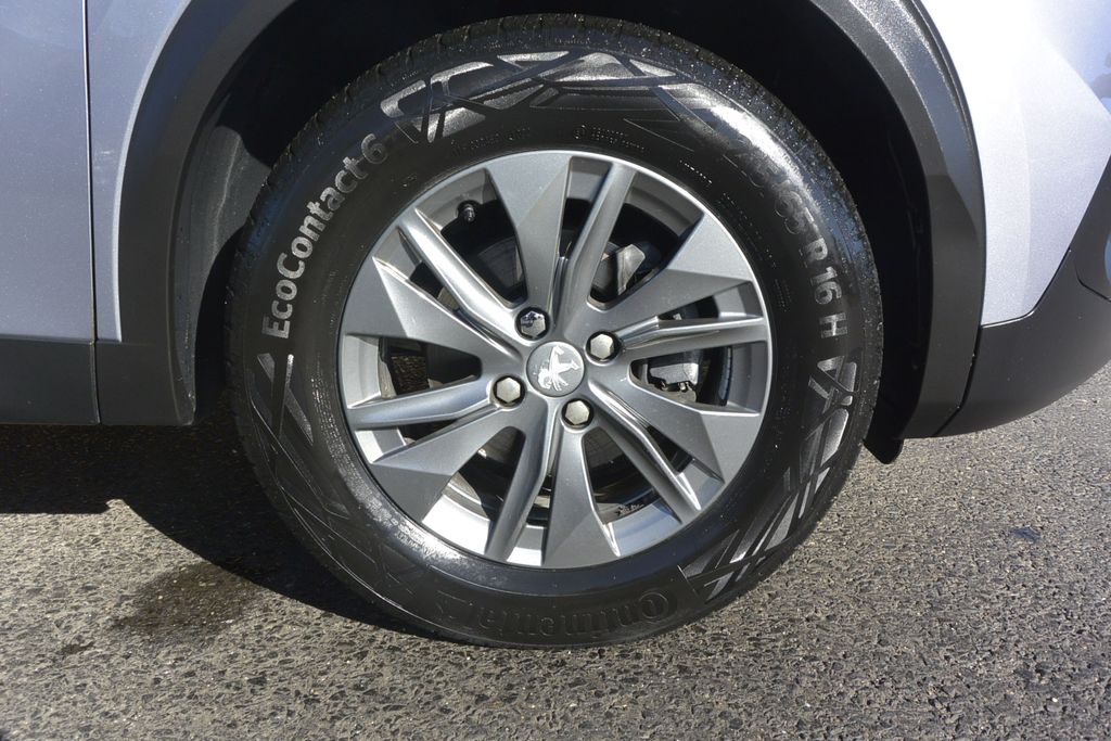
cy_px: 370
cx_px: 556
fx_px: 833
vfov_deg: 47.9
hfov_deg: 67.4
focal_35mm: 27
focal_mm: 10
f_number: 5.6
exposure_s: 1/500
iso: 160
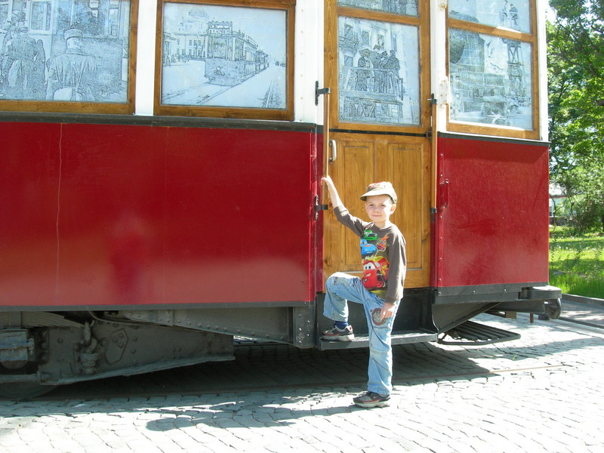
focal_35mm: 38
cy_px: 226
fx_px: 663
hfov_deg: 49.0
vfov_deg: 37.7
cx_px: 302
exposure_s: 1/95.4
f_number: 4.8
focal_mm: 7.8
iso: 100
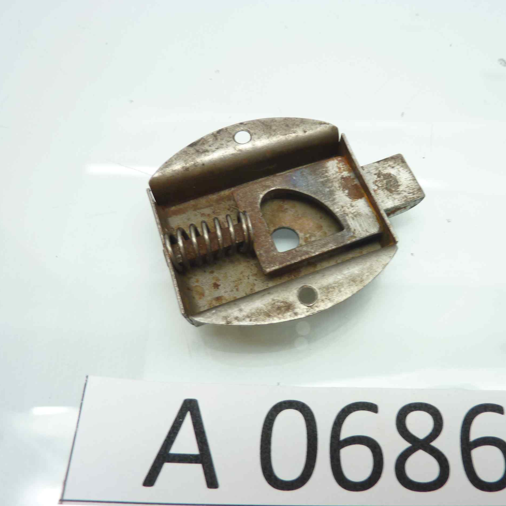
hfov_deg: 53.4
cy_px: 253
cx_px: 321
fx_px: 496
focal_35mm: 30
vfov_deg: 54.0
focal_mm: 4.1
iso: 80
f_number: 3.3
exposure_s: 1/13
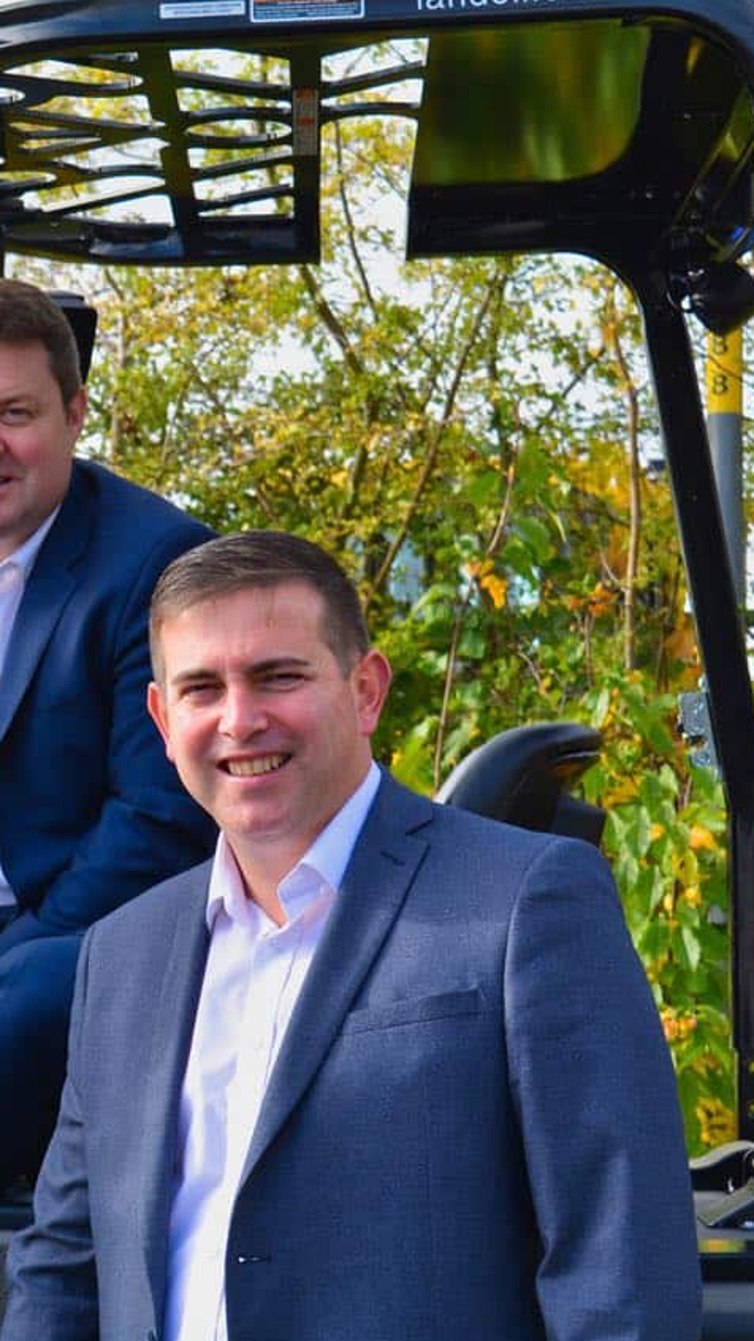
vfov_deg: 22.5
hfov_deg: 12.4
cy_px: 672
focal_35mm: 95
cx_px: -215
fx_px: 3379
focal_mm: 40
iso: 200
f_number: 8
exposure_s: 1/250
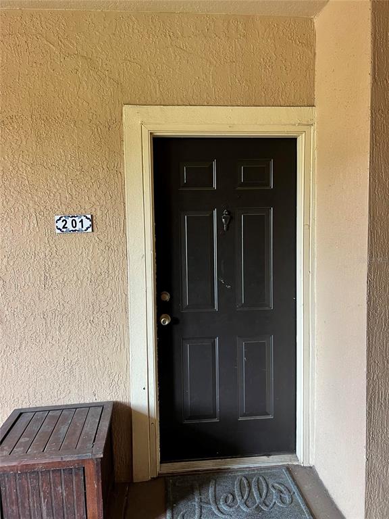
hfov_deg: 53.1
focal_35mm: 26
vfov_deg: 67.3
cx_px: 194
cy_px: 260
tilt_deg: -3.5
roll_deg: +1.3
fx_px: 390
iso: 160
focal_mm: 5.7
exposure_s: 1/60
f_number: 1.5
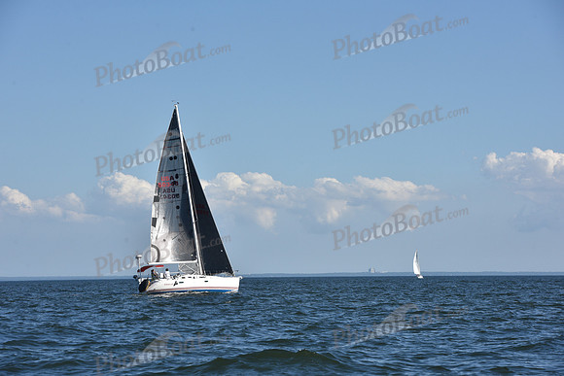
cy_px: 188
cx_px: 282
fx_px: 2115
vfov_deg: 10.2
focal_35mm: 135
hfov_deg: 15.2
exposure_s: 1/1250
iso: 320
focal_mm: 135
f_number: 9
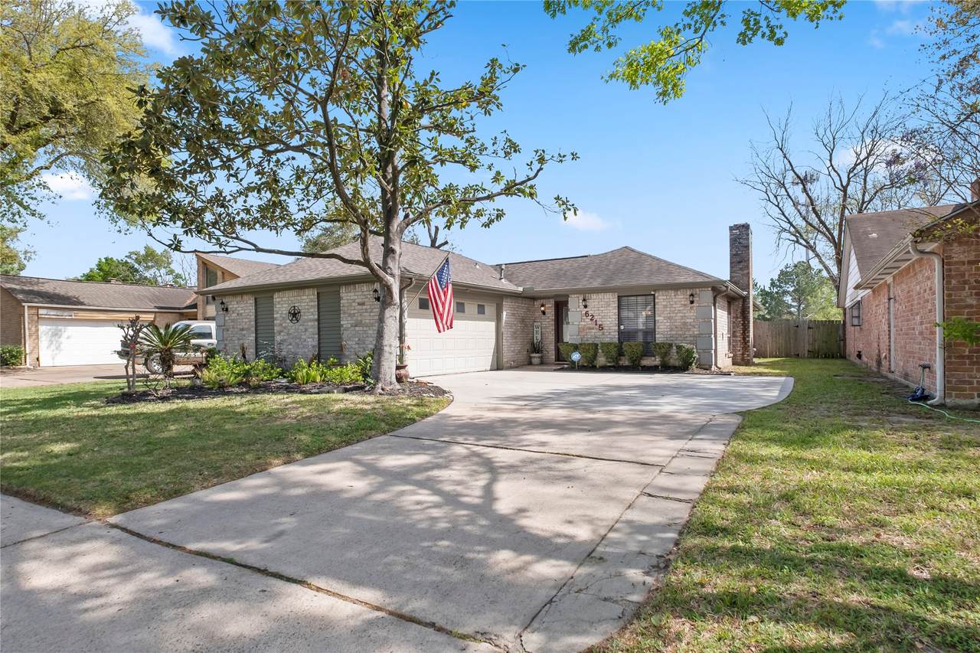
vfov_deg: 77.3
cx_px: 490
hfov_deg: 100.4
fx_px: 408
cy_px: 326
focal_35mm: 15
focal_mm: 10
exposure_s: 1/800
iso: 200
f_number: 4
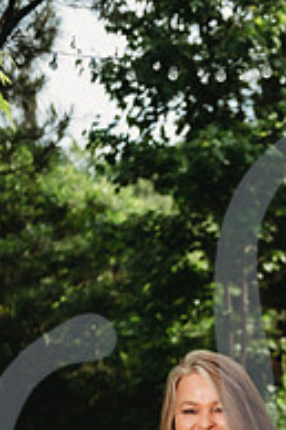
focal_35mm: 102
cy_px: 492
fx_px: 1218
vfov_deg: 19.1
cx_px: 288
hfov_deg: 13.2
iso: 50
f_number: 2.8
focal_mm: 44
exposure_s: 1/200
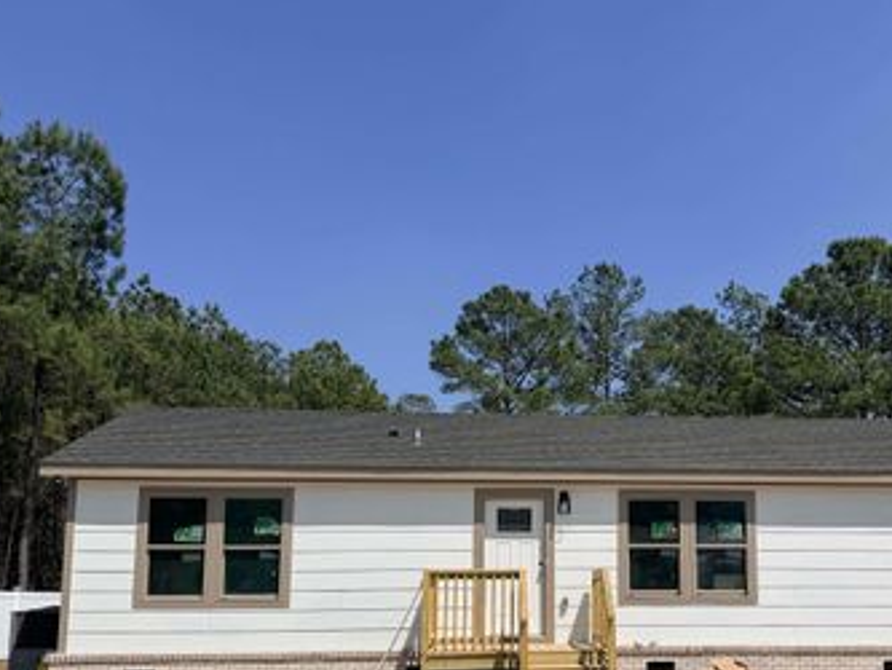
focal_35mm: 36
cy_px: 468
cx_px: 584
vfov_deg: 39.0
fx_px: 928
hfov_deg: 50.5
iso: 80
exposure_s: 1/11905
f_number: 1.78
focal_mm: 6.76
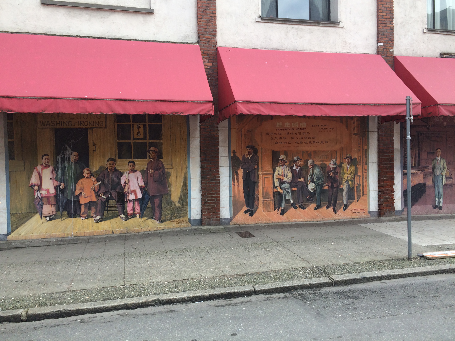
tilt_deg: -0.4
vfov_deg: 48.2
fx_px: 381
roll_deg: +2.5
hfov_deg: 61.7
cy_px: 170
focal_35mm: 29
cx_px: 228
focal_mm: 4.15
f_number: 2.2
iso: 32
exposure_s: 1/313
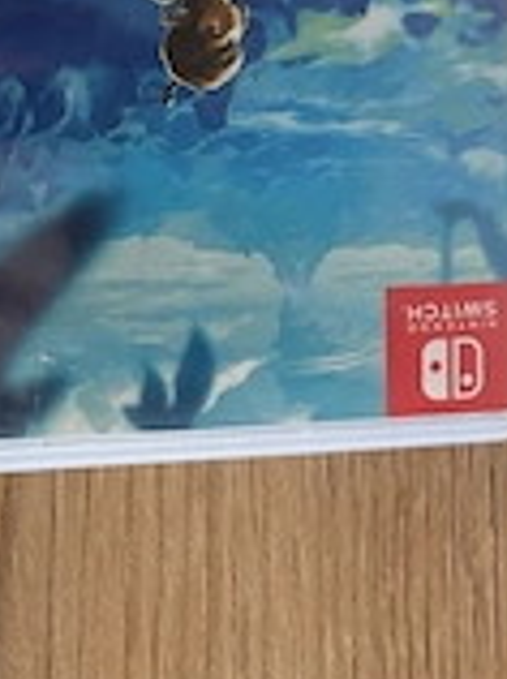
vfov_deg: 27.9
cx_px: 460
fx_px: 1292
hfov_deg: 21.7
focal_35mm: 66
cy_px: 17
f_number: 1.6
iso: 500
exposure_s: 1/55
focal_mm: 5.96
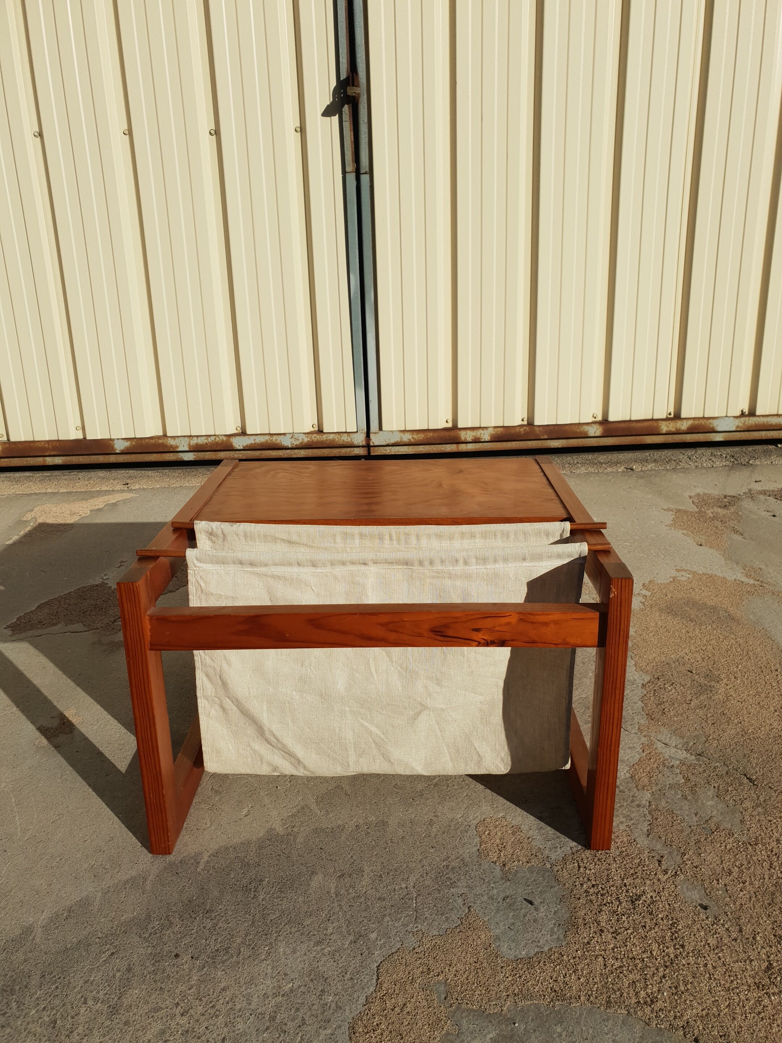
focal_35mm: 26
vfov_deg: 67.3
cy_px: 522
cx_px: 391
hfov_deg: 53.1
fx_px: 783
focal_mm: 4.3
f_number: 2.4
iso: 50
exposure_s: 1/3436
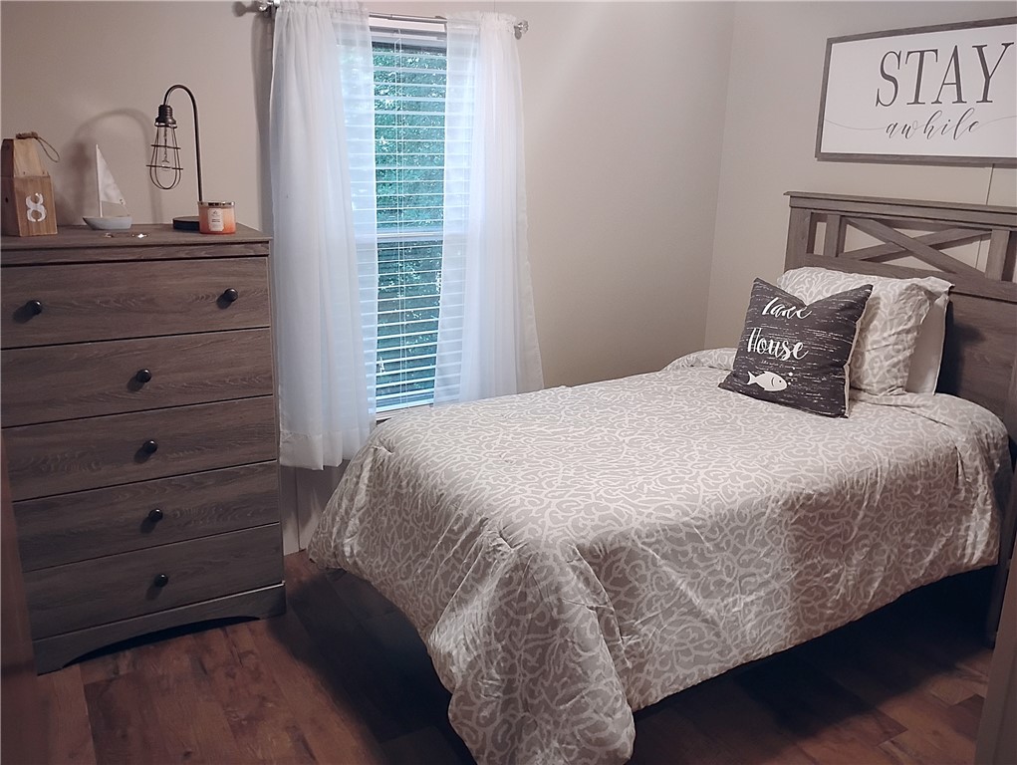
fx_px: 823
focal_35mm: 28
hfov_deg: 63.4
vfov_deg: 49.8
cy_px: 382
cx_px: 508
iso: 1078
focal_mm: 4.26
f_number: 1.8
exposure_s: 1/60
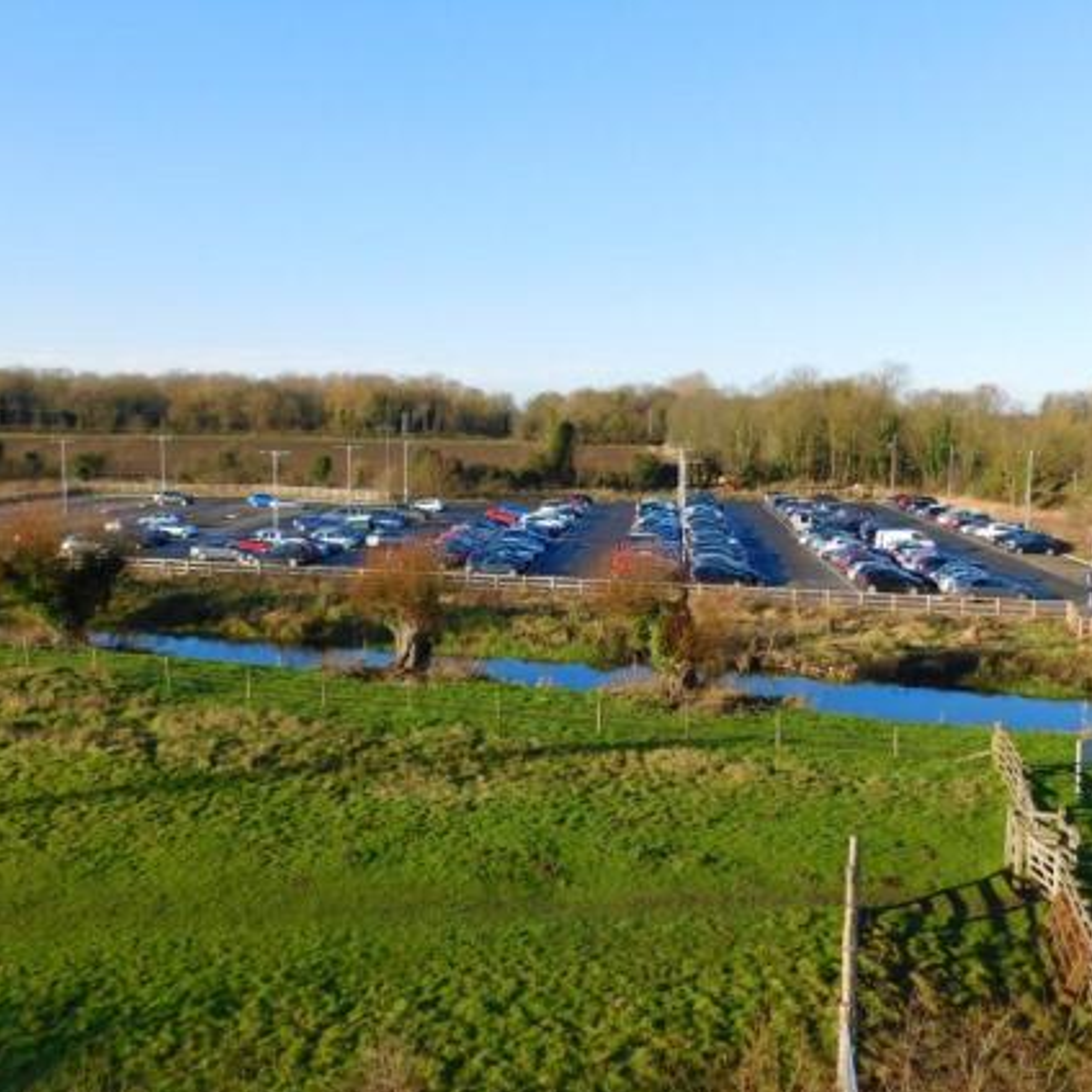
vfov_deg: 48.4
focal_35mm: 34
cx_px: 619
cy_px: 560
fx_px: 1213
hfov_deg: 48.3
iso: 125
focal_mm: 4.9
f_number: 3.2
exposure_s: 1/1000
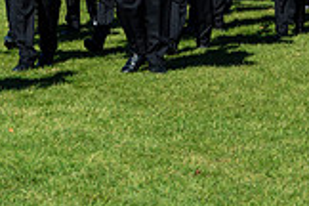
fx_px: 2420
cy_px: -73
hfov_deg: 7.3
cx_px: 332
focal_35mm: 282
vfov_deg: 4.8
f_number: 7.1
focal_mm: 70
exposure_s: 1/1250
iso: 320
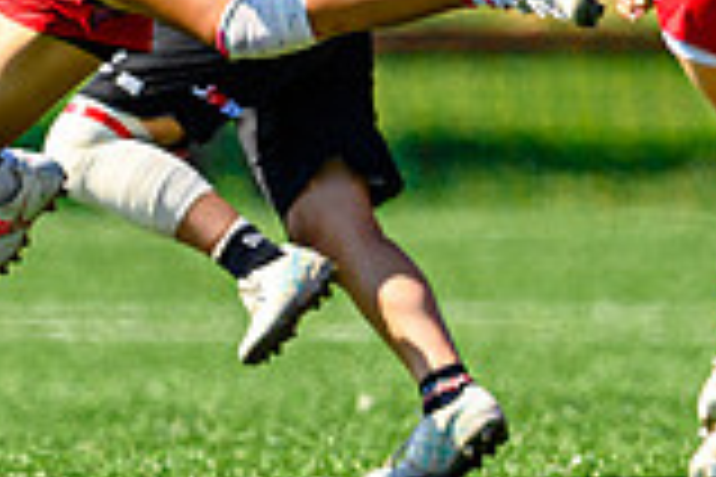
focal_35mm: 2139
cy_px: 207
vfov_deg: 0.6
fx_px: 42539
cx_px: -3
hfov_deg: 1.0
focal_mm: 400
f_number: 3.2
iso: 100
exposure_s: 1/1600
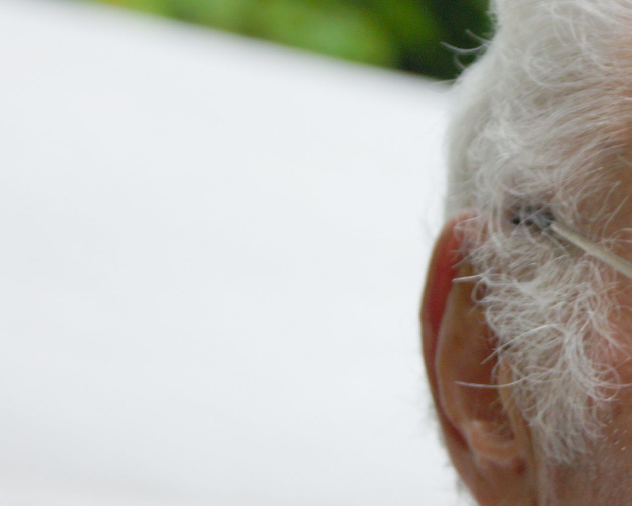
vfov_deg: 5.9
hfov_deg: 7.3
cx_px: 819
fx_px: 4920
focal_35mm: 263
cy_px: 351
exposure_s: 1/125
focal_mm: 70
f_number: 5.6
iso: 200
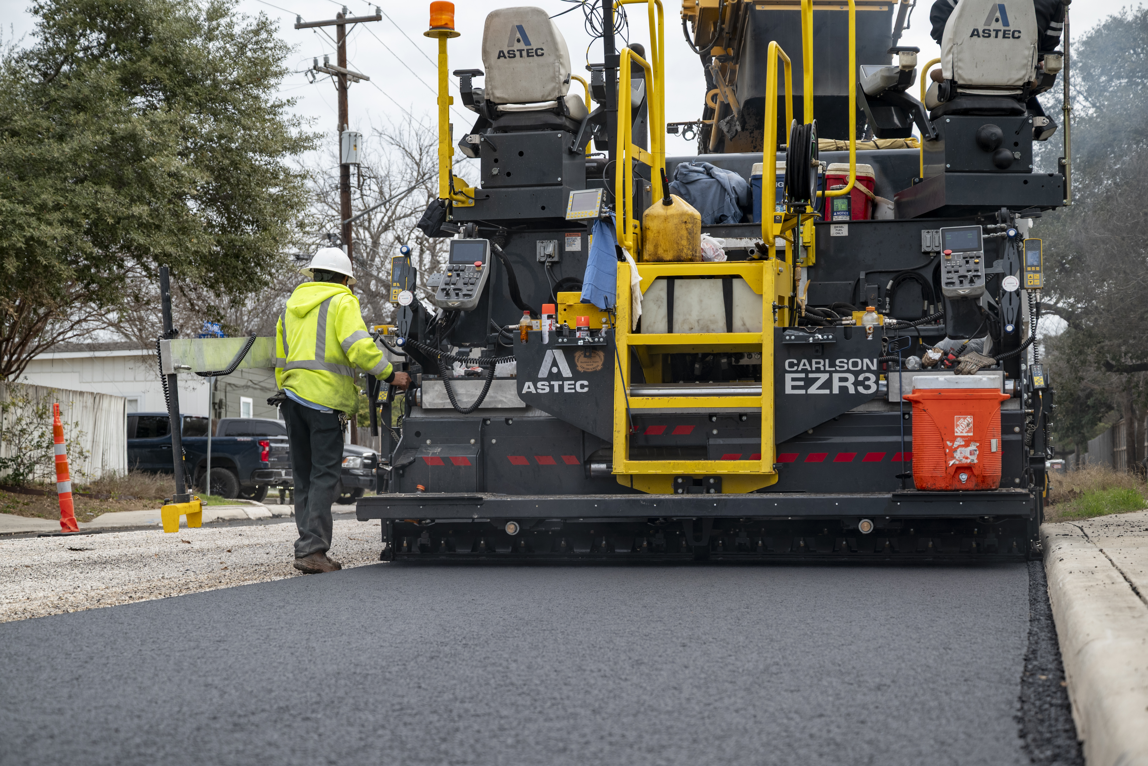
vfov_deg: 19.5
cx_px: 574
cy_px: 383
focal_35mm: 70
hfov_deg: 28.8
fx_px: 2233
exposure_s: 1/500
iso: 200
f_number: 6.3
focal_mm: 70
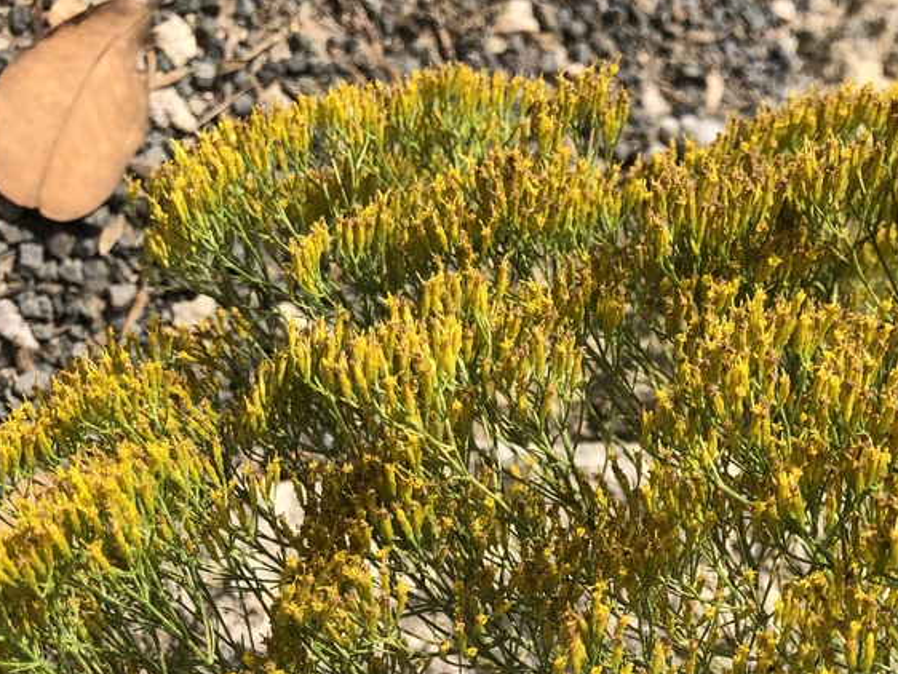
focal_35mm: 51
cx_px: 698
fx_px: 1324
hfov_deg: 36.4
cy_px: 549
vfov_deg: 27.9
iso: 20
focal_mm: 3.99
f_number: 1.8
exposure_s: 1/1799
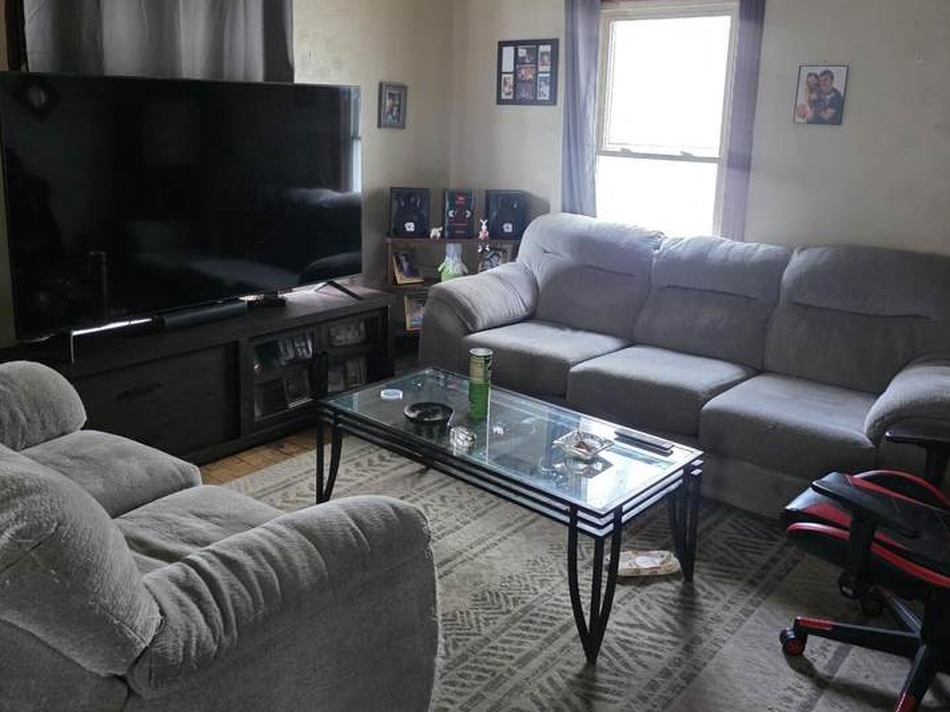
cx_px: 478
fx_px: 851
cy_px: 252
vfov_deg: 44.9
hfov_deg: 58.4
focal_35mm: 31
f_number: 1.7
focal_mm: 6.3
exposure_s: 1/120
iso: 1000
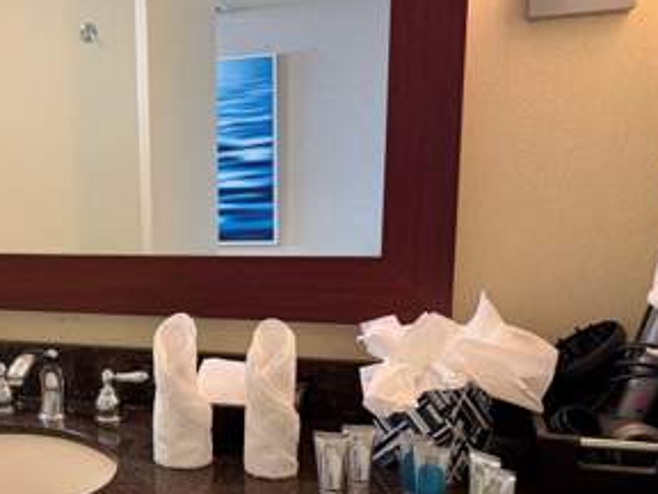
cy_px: 327
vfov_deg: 35.6
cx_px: 135
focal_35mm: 40
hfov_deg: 44.6
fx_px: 760
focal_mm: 6.76
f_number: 1.78
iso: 320
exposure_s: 1/60
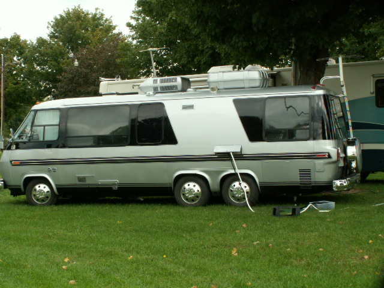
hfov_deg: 29.0
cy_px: 144
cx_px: 192
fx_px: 743
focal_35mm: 67
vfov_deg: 21.9
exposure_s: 1/50
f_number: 7.1
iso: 50
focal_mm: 11.19
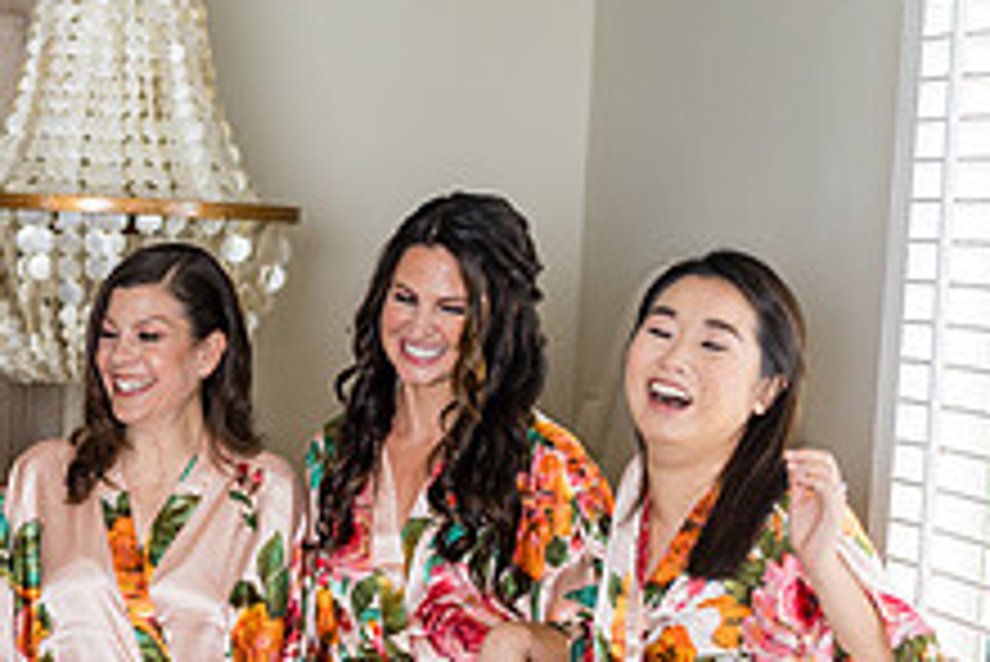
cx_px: -243
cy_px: 669
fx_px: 3632
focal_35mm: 132
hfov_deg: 14.9
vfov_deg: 10.3
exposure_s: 1/400
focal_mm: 50
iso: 500
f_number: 1.8
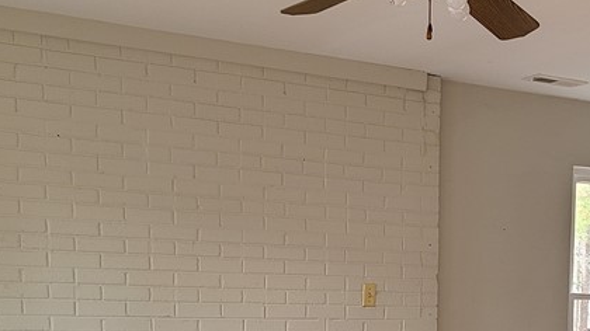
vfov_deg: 16.6
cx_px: 487
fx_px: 1079
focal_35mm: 69
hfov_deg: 29.7
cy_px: 421
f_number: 1.8
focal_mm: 5.4
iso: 80
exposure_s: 1/59
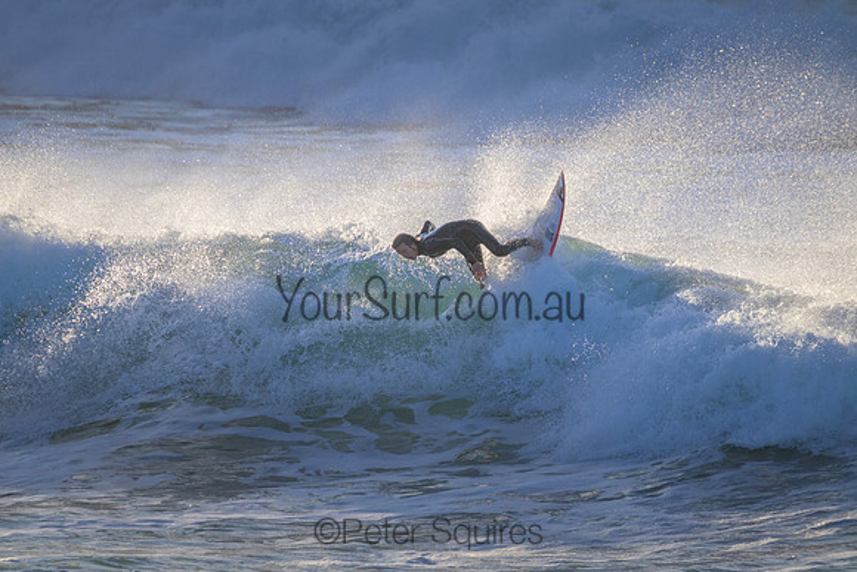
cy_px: 286
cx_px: 428
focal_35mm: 800
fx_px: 19048
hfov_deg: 2.6
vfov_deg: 1.7
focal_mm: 800
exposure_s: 1/1250
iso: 1000
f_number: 11
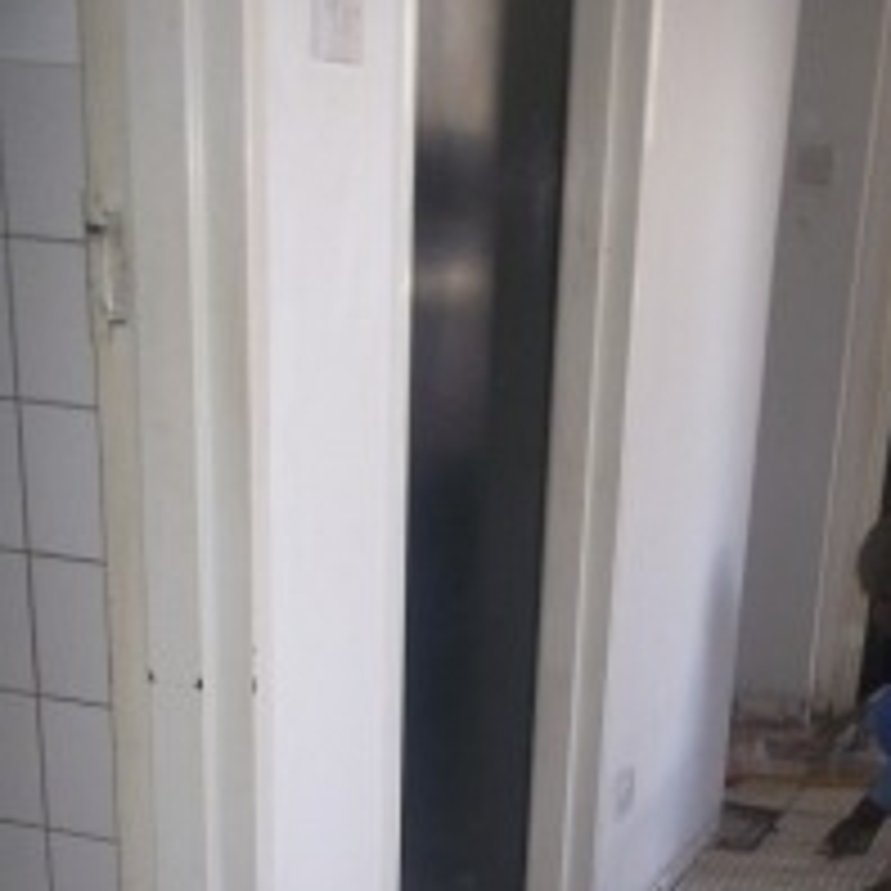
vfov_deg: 27.5
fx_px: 1689
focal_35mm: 58
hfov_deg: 29.3
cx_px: 612
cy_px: 929
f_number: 3.3
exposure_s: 1/30
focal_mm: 4.1
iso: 80
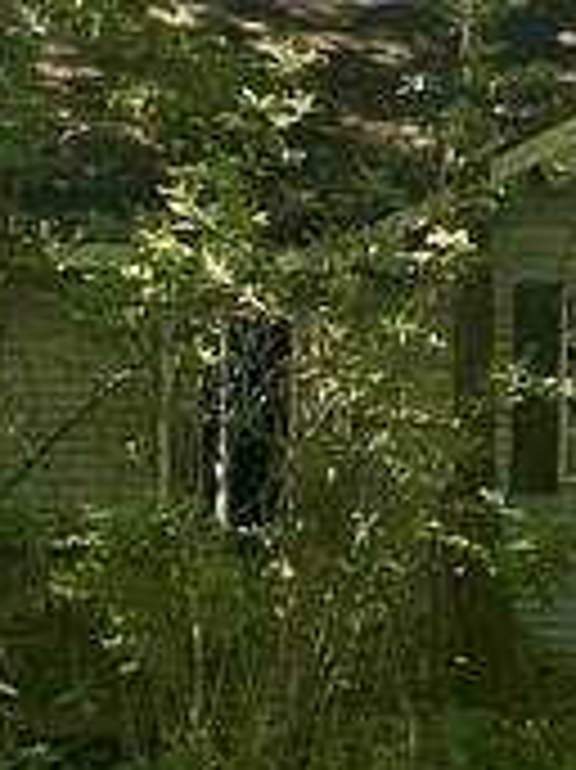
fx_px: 3465
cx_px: 738
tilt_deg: -0.1
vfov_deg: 12.6
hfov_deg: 9.3
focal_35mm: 156
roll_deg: -0.4
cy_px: 180
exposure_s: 1/316
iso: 32
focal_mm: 4.2
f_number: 1.6
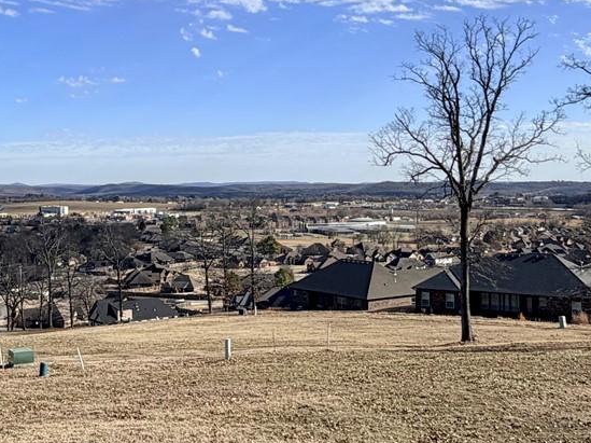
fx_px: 836
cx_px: 203
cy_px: 170
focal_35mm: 49
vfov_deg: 29.5
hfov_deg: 38.5
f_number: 2.2
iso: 20
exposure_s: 1/1017
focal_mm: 2.22
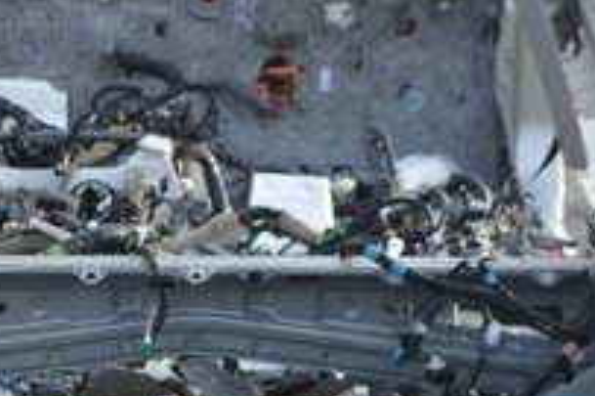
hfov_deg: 13.6
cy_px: 500
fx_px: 2494
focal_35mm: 151
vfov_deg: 8.9
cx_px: 141
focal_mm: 32
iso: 140
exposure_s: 1/125
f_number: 5.6
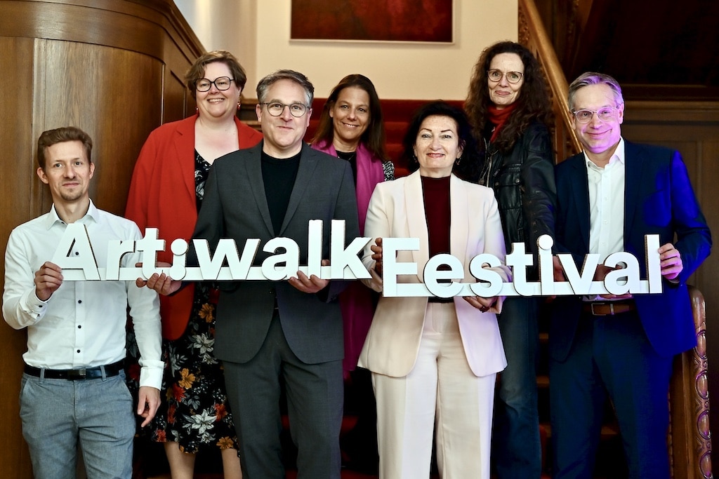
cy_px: 240
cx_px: 360
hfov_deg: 41.1
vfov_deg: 28.1
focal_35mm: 48
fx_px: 959
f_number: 2.8
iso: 1600
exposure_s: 1/250
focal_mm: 48
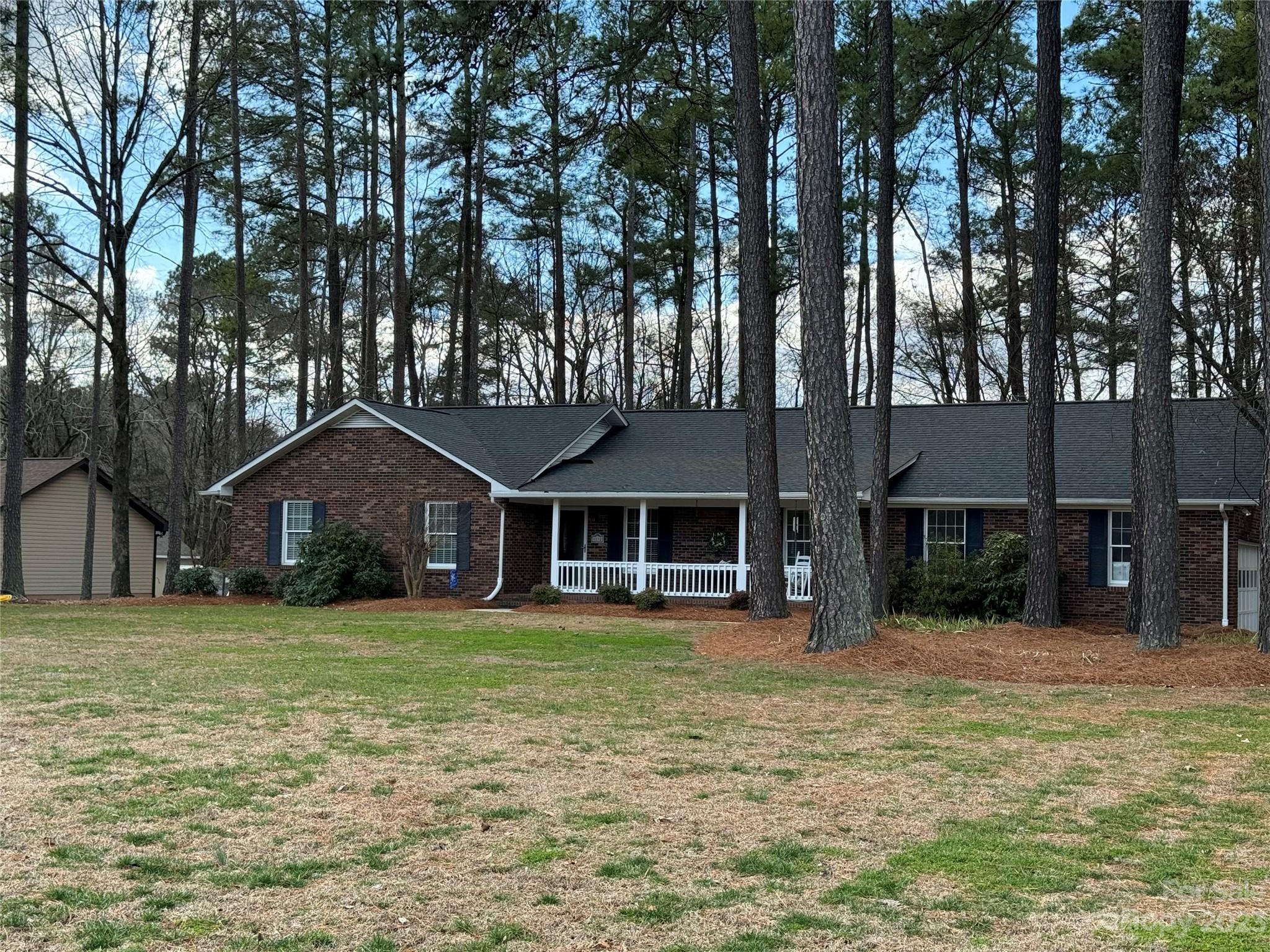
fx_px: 1761
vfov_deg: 30.3
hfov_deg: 39.7
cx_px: 635
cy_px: 476
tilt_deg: +2.8
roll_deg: -1.3
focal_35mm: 48
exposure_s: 1/792
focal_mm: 6.86
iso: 64
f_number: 1.78
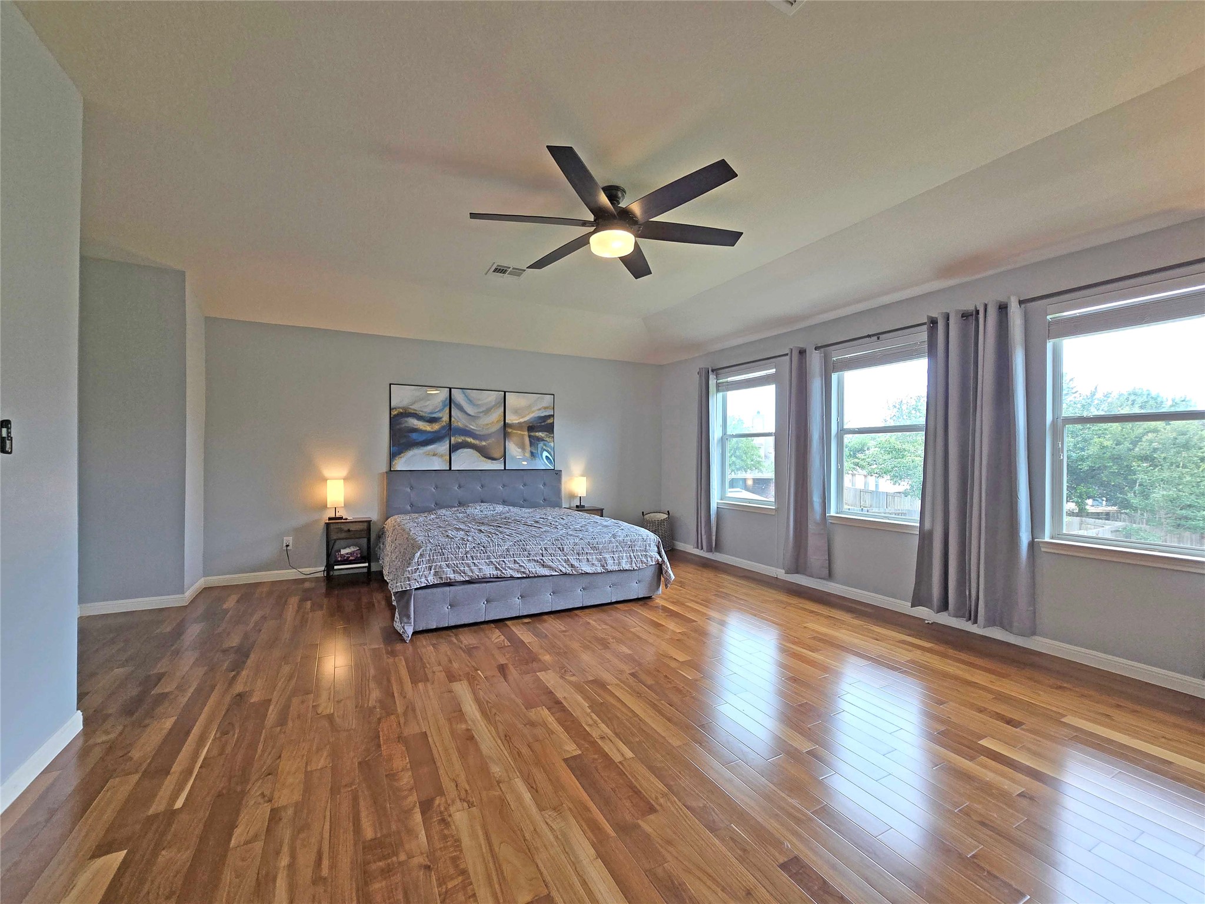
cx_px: 602
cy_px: 452
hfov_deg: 106.2
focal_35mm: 13
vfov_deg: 89.9
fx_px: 453
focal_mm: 2.2
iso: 64
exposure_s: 1/120
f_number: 2.2
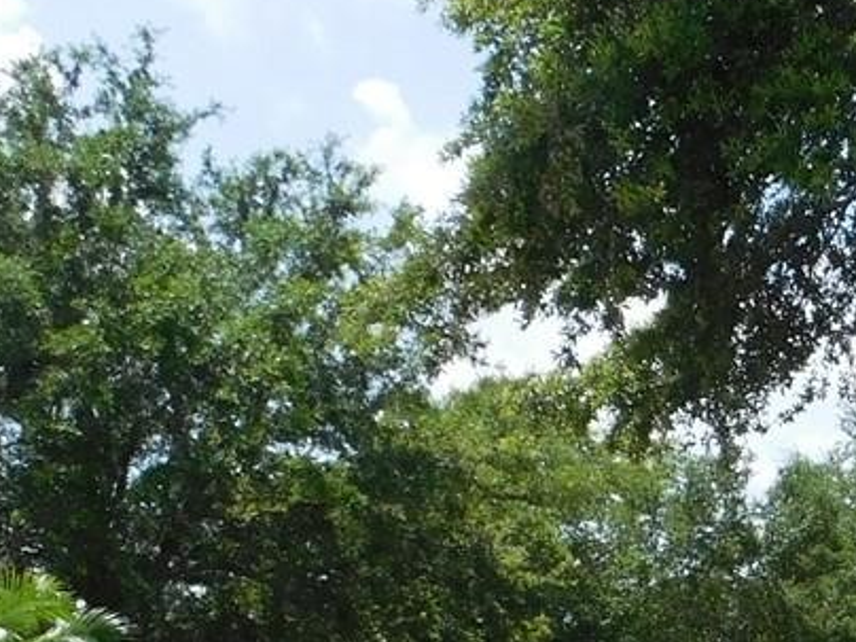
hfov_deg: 20.1
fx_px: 2250
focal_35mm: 91
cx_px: 1036
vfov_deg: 15.5
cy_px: 833
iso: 125
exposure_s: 1/1250
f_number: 3
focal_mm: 4
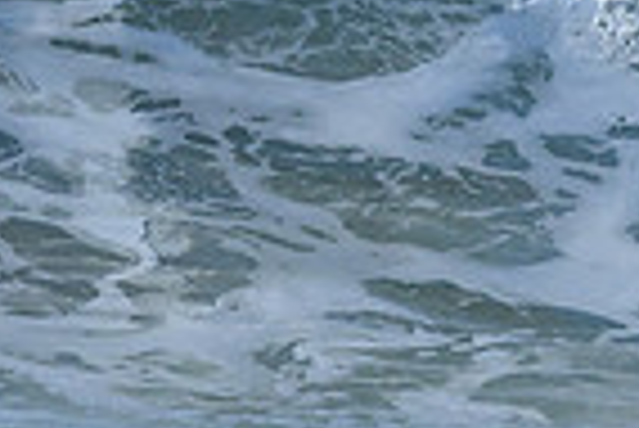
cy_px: -525
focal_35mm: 4488
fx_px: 79742
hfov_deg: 0.5
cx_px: 679
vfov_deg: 0.3
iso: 450
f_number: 6.3
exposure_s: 1/2000
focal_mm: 800
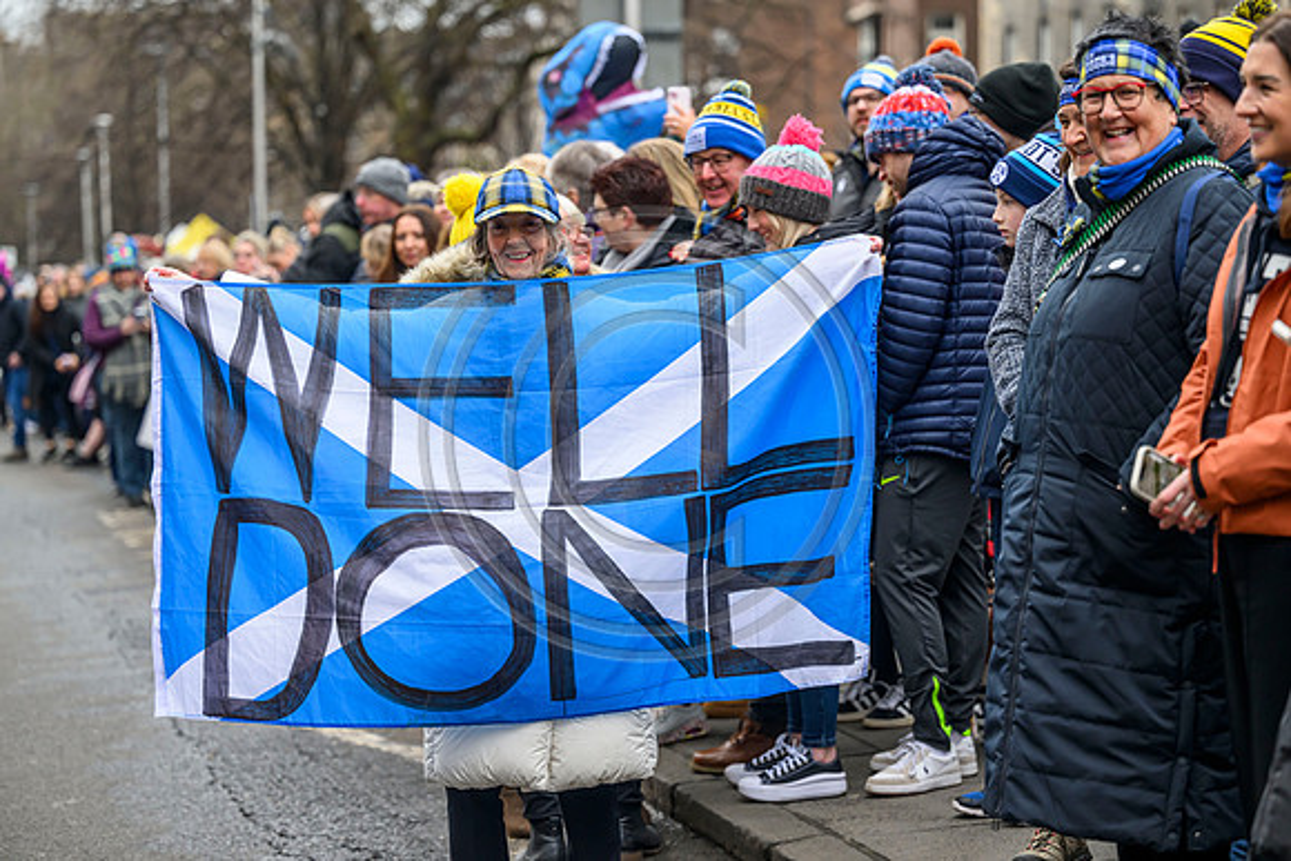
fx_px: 3156
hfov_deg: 23.1
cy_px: 430
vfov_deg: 15.5
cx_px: 646
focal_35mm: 88
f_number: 2.8
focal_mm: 88
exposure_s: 1/800
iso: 1000
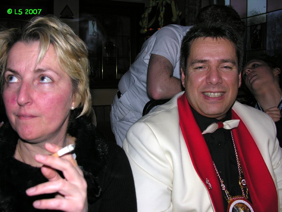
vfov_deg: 40.7
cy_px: 106
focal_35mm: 35
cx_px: 141
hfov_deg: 52.6
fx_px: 285
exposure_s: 1/60.1
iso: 50
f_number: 2.8
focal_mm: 8.9
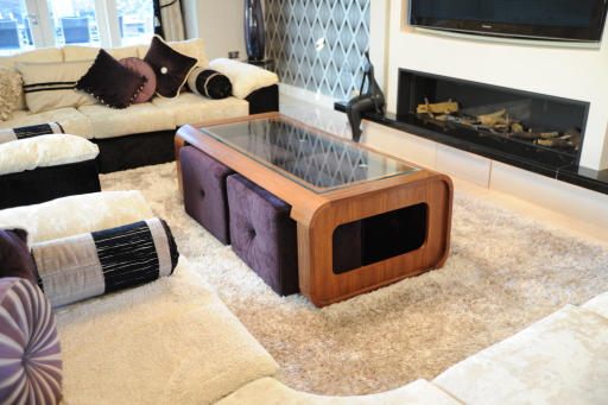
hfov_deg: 54.4
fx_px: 591
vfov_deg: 37.8
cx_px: 304
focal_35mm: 35
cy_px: 202
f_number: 3.2
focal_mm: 35
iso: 1600
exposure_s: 1/60
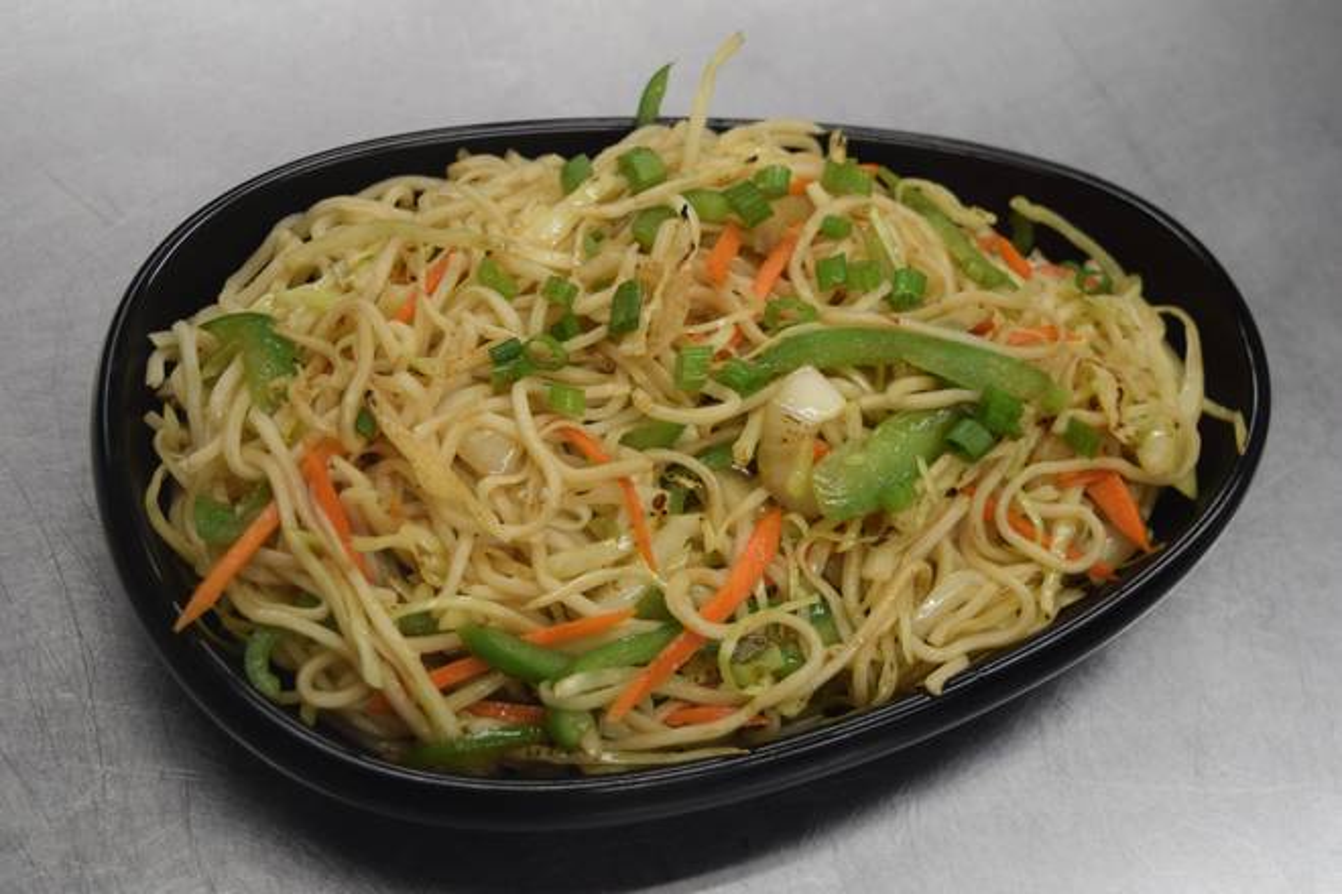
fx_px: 2125
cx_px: 671
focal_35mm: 57
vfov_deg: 23.8
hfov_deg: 35.1
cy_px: 447
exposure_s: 1/125
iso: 800
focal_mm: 38
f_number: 5
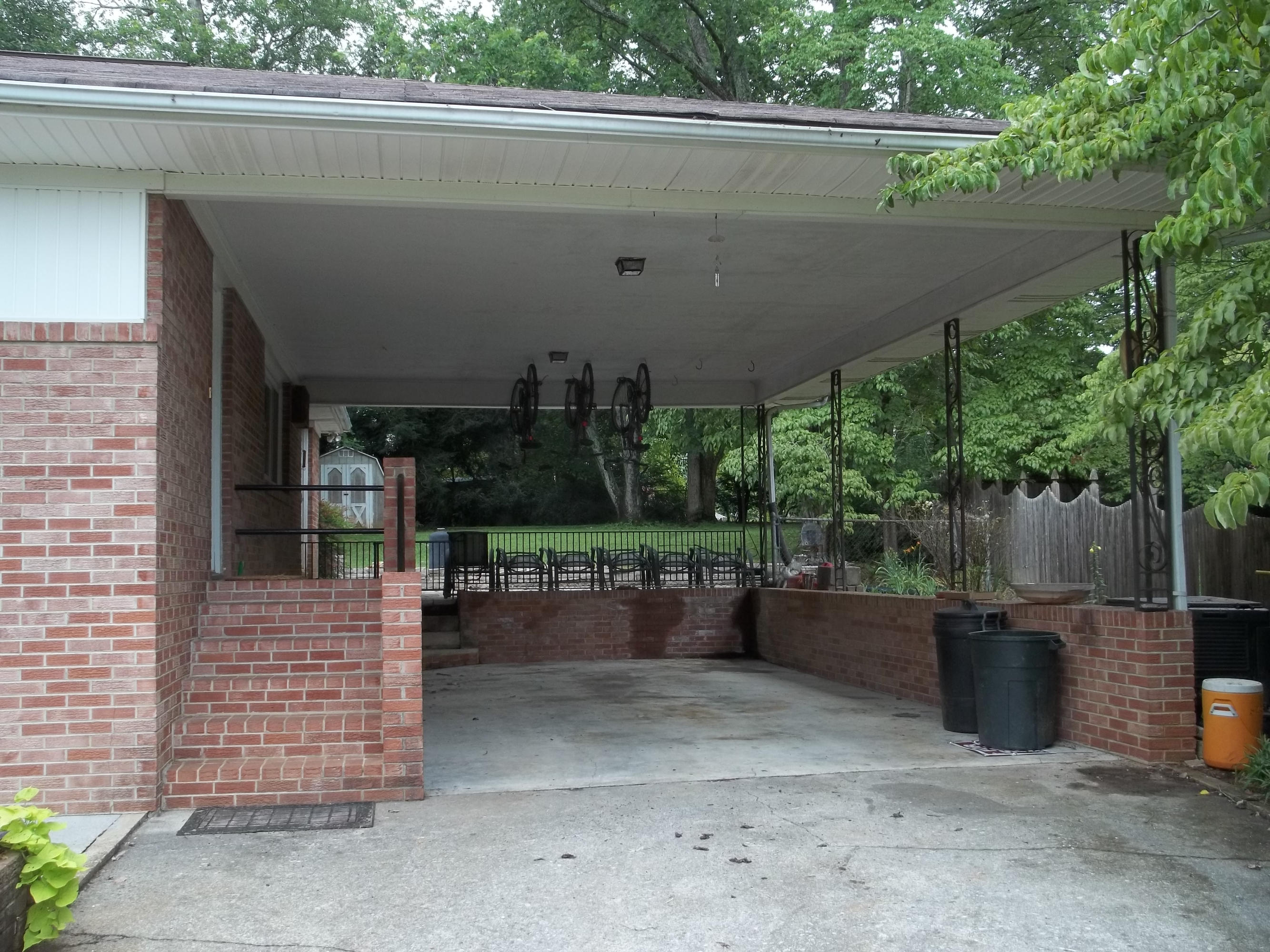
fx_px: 1211
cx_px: 635
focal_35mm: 33
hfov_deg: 55.4
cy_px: 476
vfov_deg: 42.9
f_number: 3.3
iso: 64
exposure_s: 1/200
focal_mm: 5.9
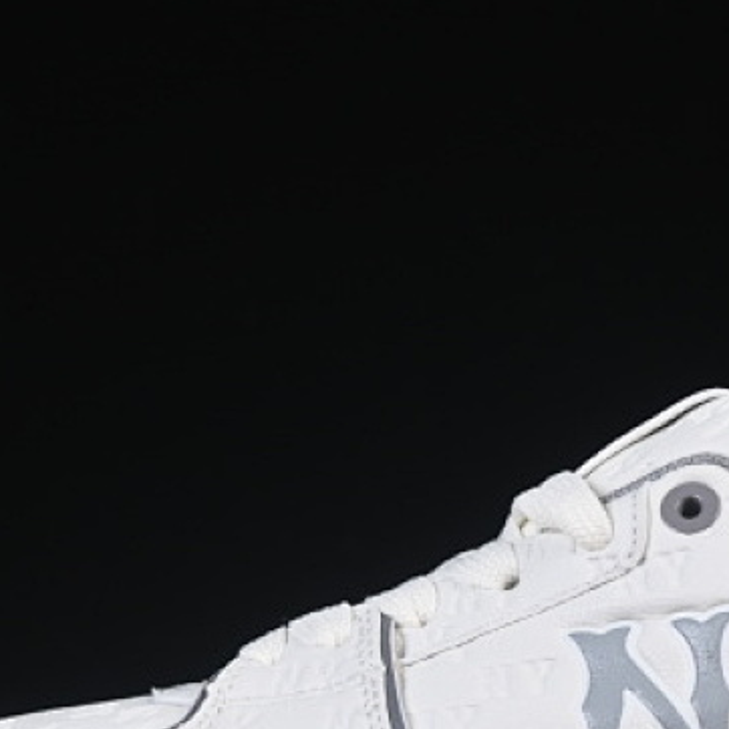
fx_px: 4527
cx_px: 598
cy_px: 632
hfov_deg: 9.2
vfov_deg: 9.2
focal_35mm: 190
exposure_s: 1/100
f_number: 8
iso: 160
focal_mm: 50
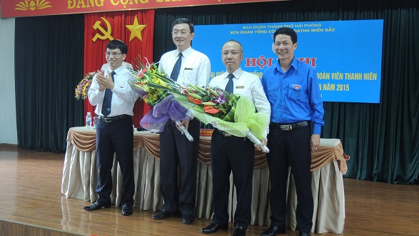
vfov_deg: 30.4
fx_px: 433
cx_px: 210
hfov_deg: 51.6
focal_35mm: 39
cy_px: 120
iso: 320
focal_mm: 6.3
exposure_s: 1/50
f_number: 2.5
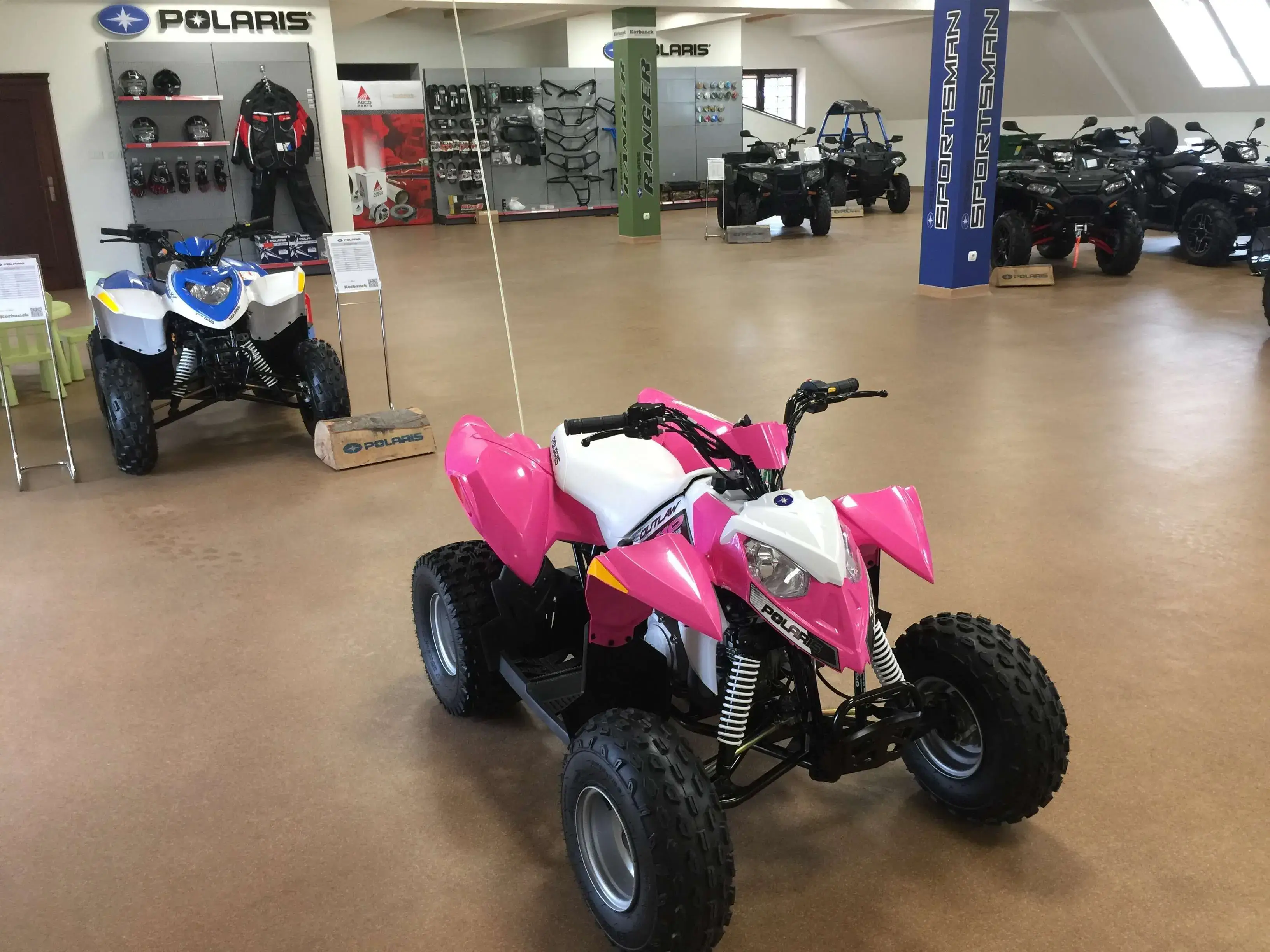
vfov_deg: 48.2
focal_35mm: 29
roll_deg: +0.3
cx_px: 635
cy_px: 476
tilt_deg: -18.3
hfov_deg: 61.7
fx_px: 1064
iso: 64
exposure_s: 1/17
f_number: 2.2
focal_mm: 4.15
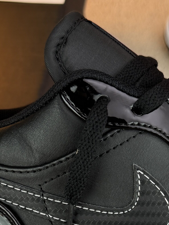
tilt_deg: -60.7
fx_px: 566
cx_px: 164
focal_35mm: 87
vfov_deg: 21.9
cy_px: 209
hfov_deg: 16.7
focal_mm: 6.76
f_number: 1.78
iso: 80
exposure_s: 1/685
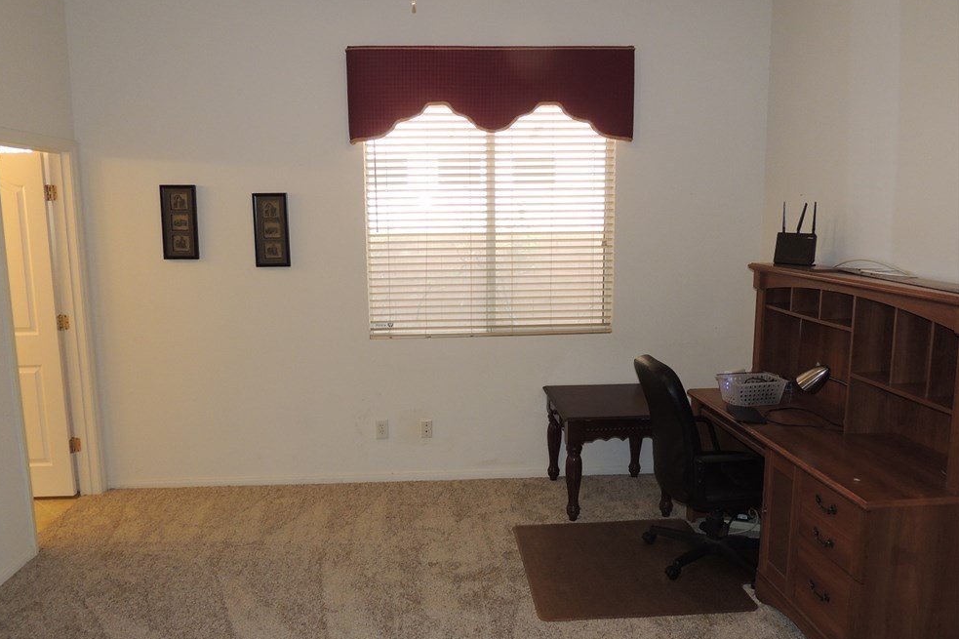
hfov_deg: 69.4
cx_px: 463
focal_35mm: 26
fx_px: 692
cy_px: 317
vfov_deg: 49.5
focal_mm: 4.3
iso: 250
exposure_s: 1/40
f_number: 3
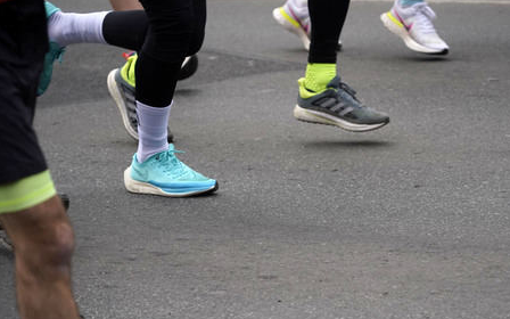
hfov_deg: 9.9
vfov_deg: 6.2
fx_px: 2947
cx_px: 254
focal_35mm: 212
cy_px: 169
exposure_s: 1/1250
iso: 1250
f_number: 6.3
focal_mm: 207
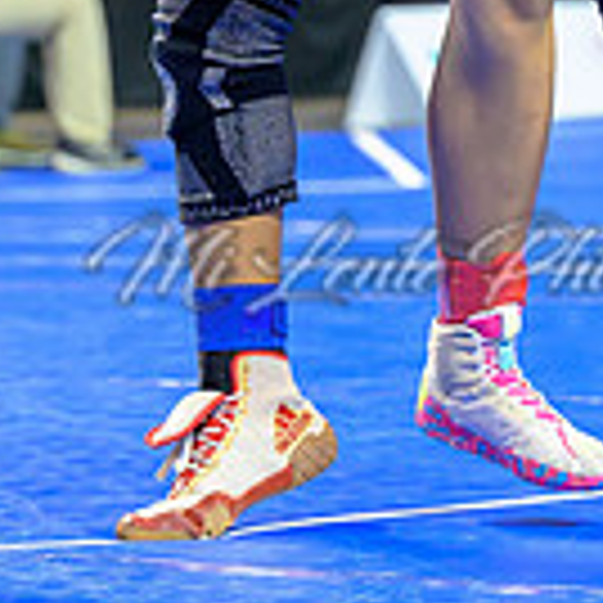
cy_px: -175
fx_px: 6070
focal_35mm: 308
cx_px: 412
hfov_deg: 5.7
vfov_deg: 5.7
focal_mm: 73
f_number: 2.8
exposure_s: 1/800
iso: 3200
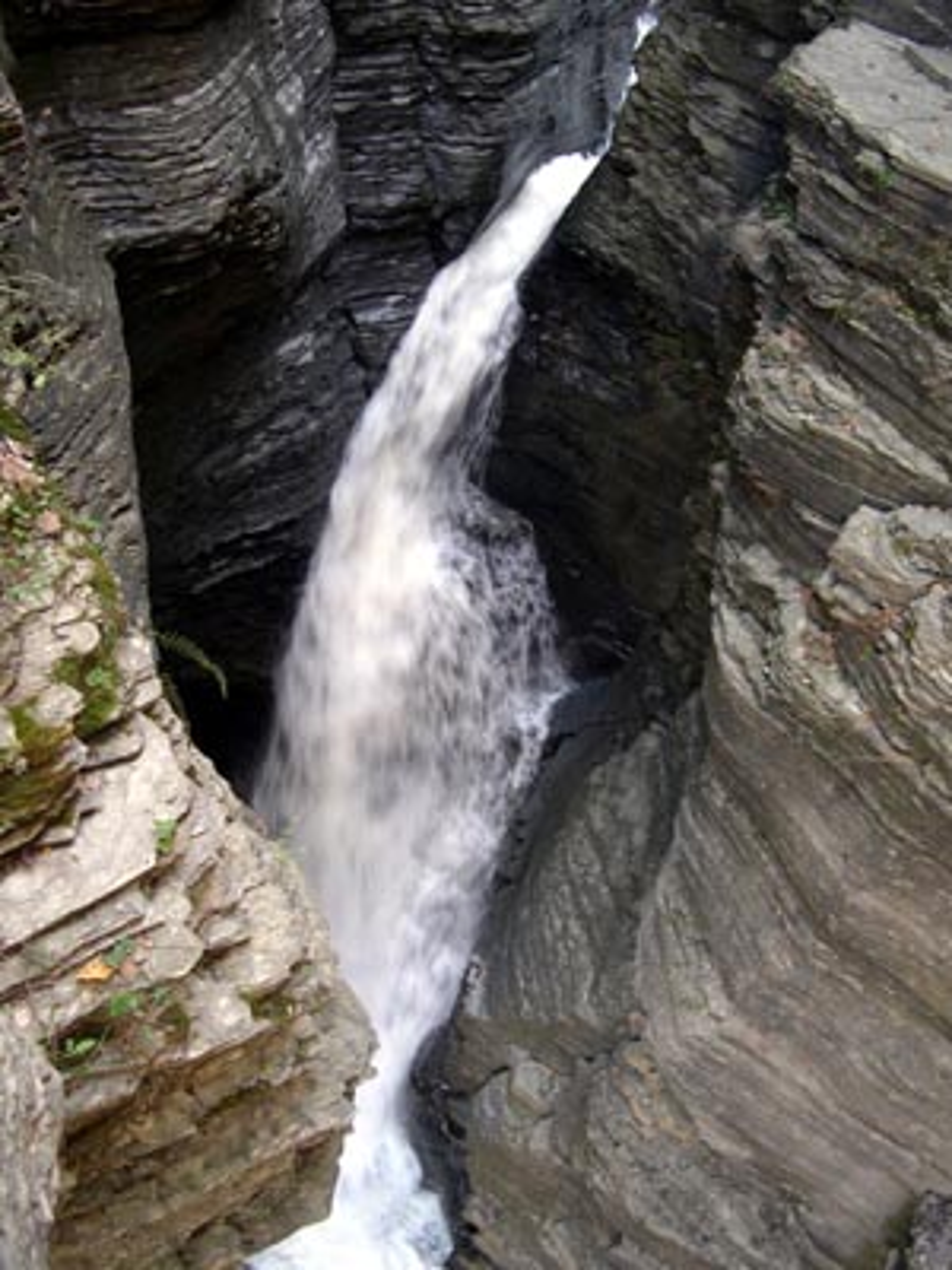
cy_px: 635
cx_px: 476
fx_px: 1393
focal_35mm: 38
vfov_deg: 49.0
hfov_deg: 37.7
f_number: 2.8
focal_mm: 8
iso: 125
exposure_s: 1/30
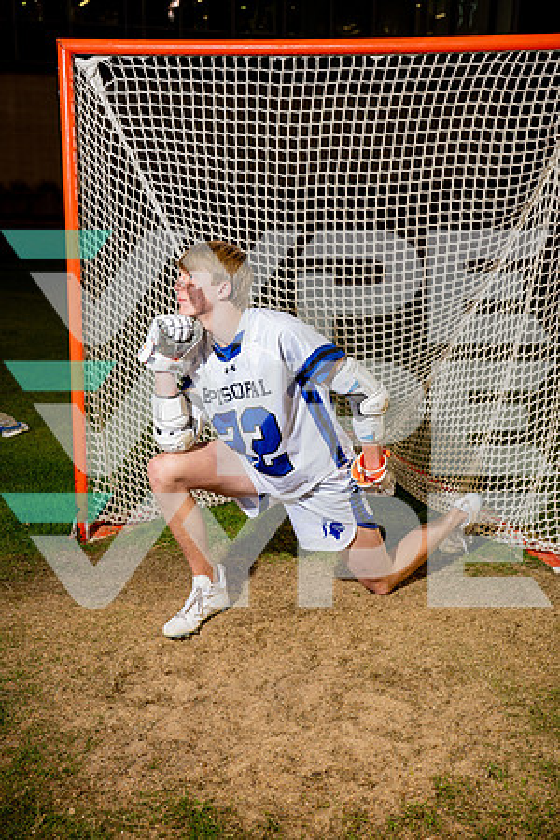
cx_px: 280
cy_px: 420
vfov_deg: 47.4
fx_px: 957
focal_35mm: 41
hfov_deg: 32.6
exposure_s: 1/250
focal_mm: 41
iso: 400
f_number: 4
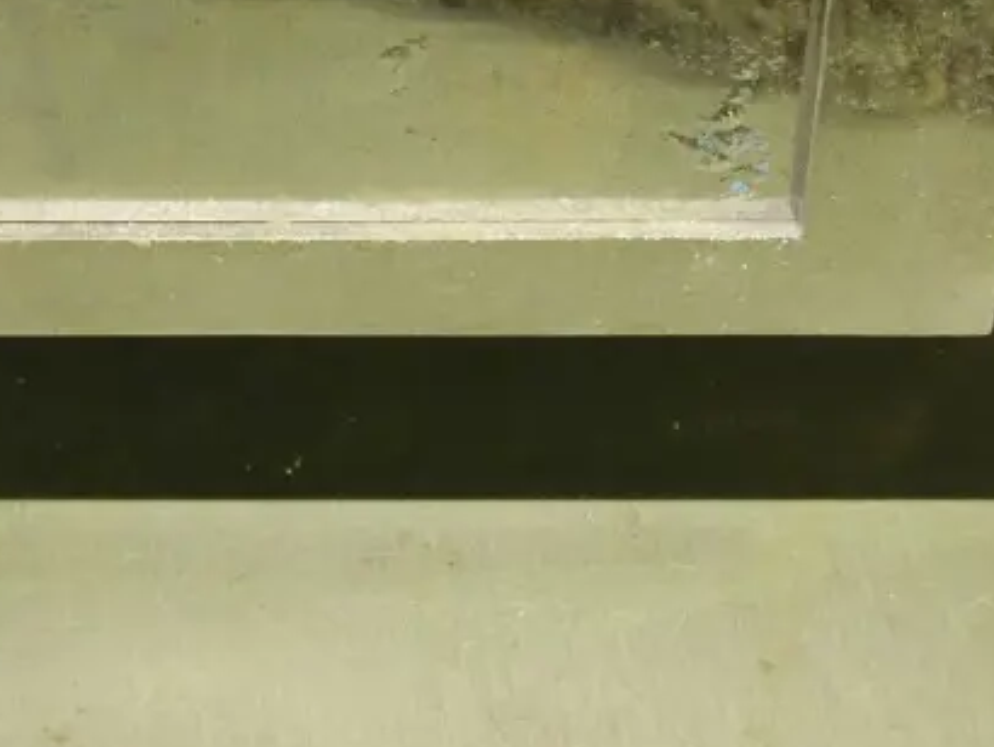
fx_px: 2442
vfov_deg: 16.9
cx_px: 196
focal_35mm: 85
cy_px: -59
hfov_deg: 22.7
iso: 3200
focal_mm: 17
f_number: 4
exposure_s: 1/125
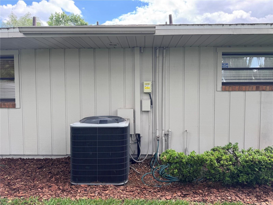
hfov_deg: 71.6
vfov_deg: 56.8
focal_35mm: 24
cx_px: 136
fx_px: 189
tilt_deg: -4.3
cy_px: 102
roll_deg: -0.3
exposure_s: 1/433
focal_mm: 6.76
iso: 80
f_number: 1.78
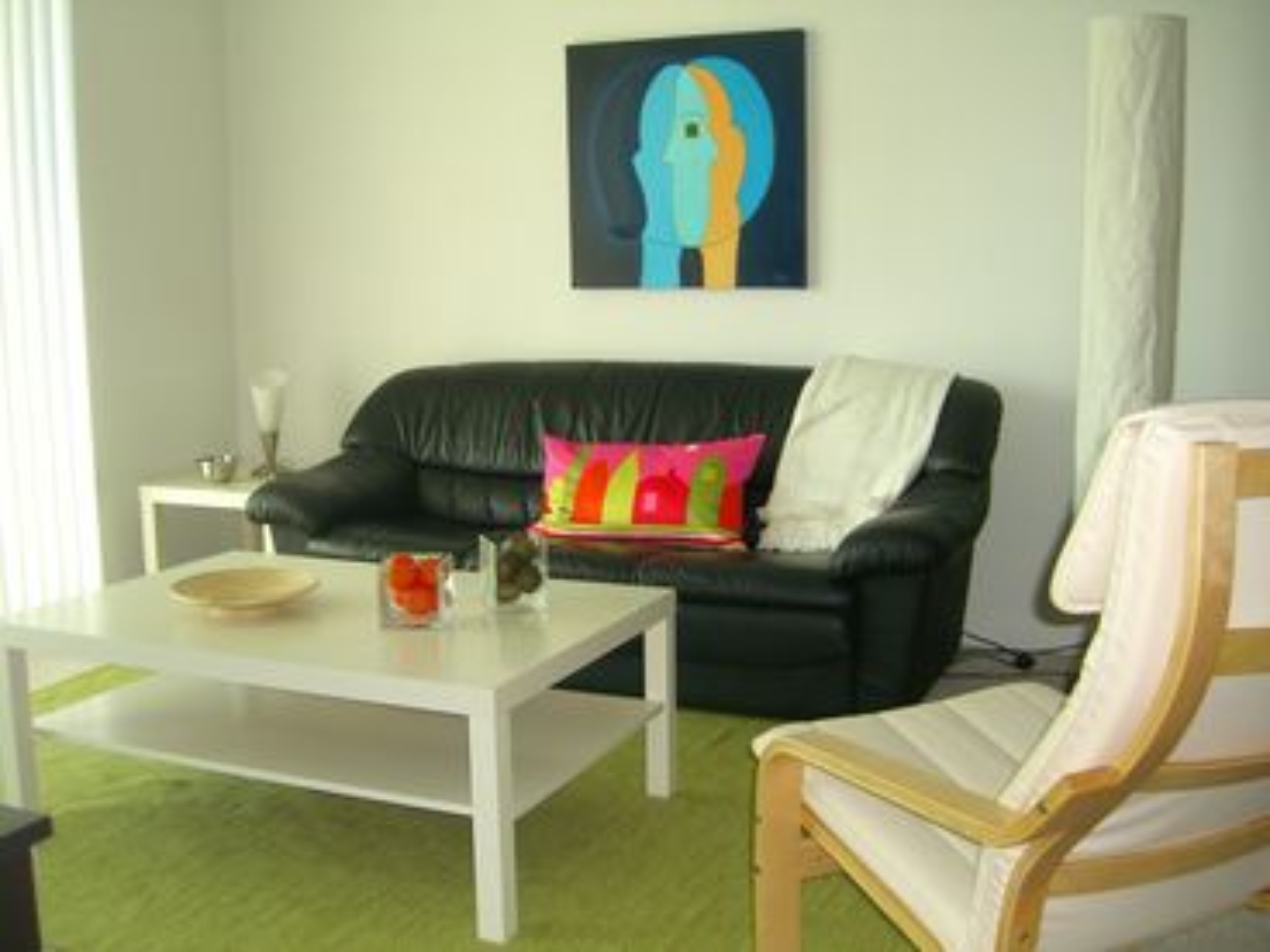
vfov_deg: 37.7
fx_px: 1394
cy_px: 476
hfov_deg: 49.0
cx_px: 635
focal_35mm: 38
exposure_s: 1/60
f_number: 2.8
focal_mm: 7.9
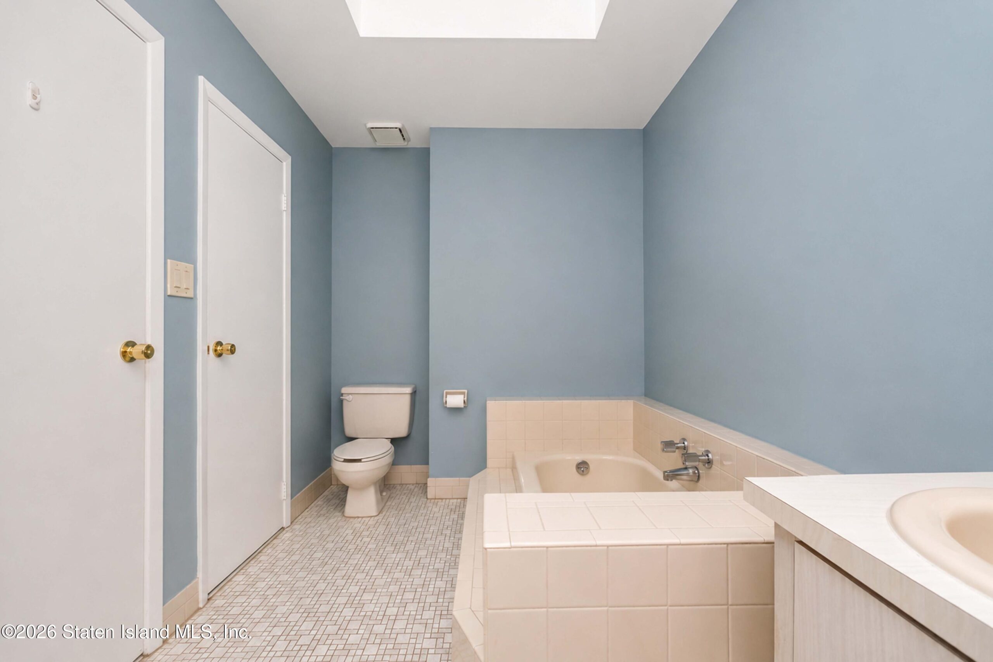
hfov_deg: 100.4
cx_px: 496
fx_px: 414
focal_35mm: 15
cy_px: 331
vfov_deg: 77.3
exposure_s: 1/100
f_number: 8
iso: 1600
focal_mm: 10
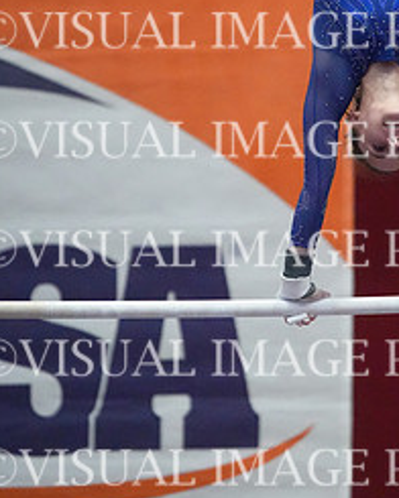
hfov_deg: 2.3
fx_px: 9860
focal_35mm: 668
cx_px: 372
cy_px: -24
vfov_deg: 2.9
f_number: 3.5
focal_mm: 300
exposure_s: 1/1600
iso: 20000
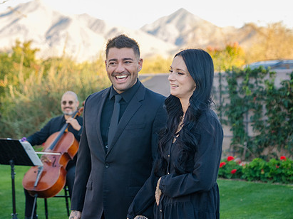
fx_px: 838
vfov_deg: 14.9
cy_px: 106
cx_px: 110
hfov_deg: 19.8
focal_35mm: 99
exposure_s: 1/250
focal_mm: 73
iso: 400
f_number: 4
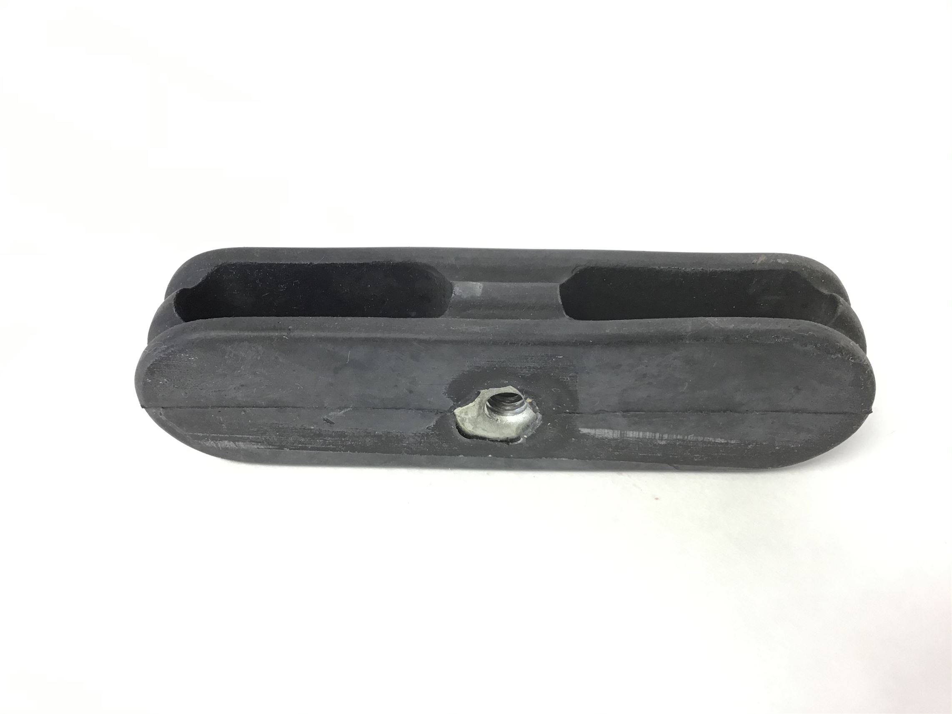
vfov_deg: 45.4
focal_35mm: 31
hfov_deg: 58.4
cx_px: 476
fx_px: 853
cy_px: 357
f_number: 2.4
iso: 64
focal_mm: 3.3
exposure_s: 1/30
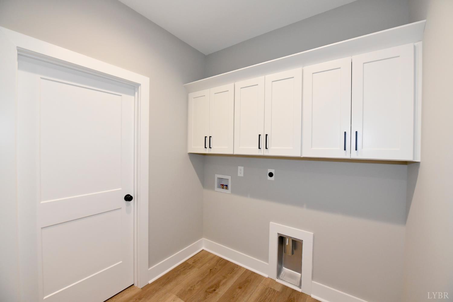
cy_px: 151
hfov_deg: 104.3
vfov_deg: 81.2
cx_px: 226
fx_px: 176
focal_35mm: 14
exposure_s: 1/250
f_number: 4.5
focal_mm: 14
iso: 3200
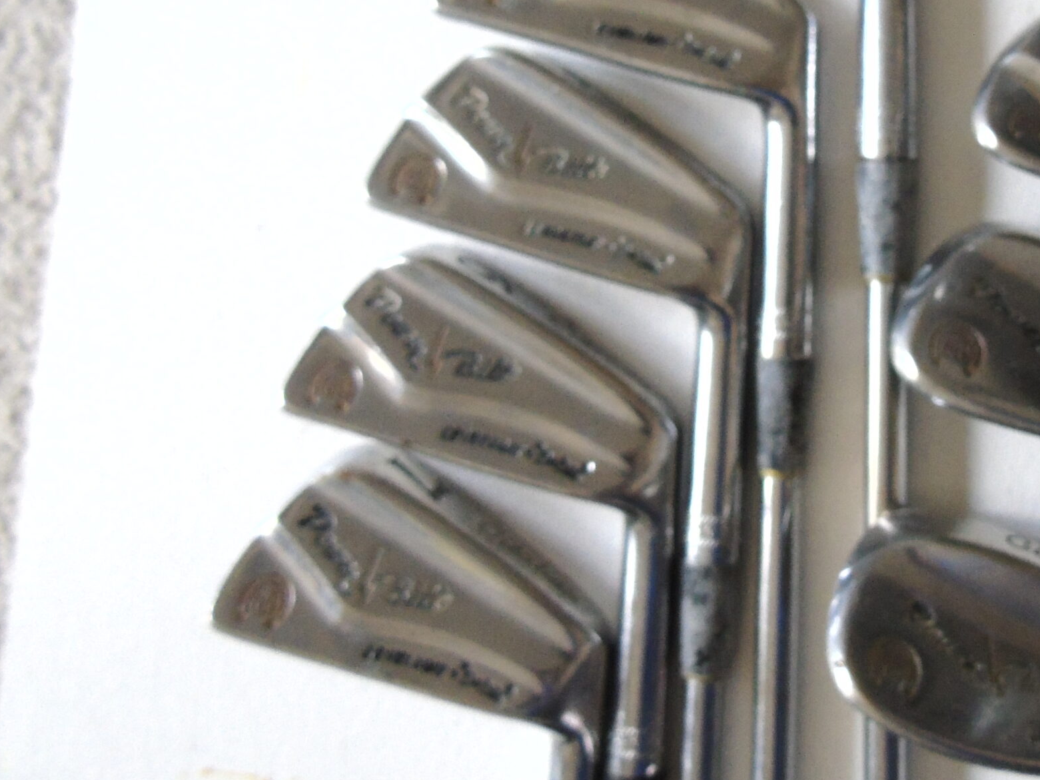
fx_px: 1232
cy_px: 213
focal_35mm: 41
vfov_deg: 34.5
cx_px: 803
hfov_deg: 44.0
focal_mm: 4.4
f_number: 3.4
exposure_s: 1/30
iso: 400
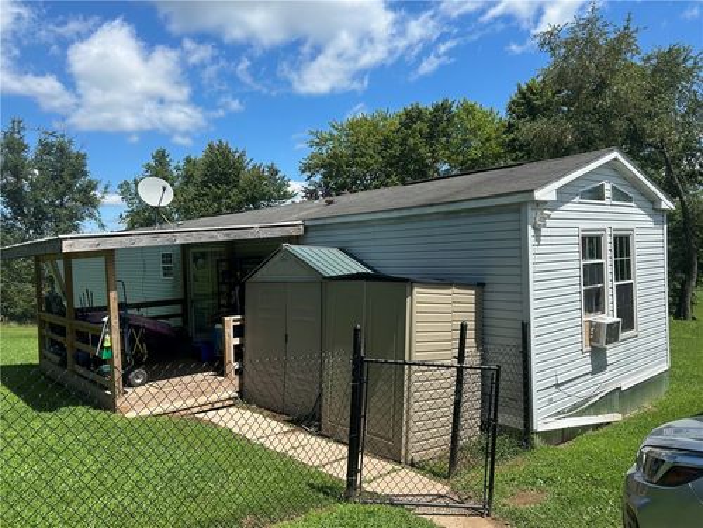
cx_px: 352
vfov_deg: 53.1
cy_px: 264
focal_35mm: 26
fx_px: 528
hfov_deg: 67.3
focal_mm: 5.7
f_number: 1.5
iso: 50
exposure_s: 1/3460
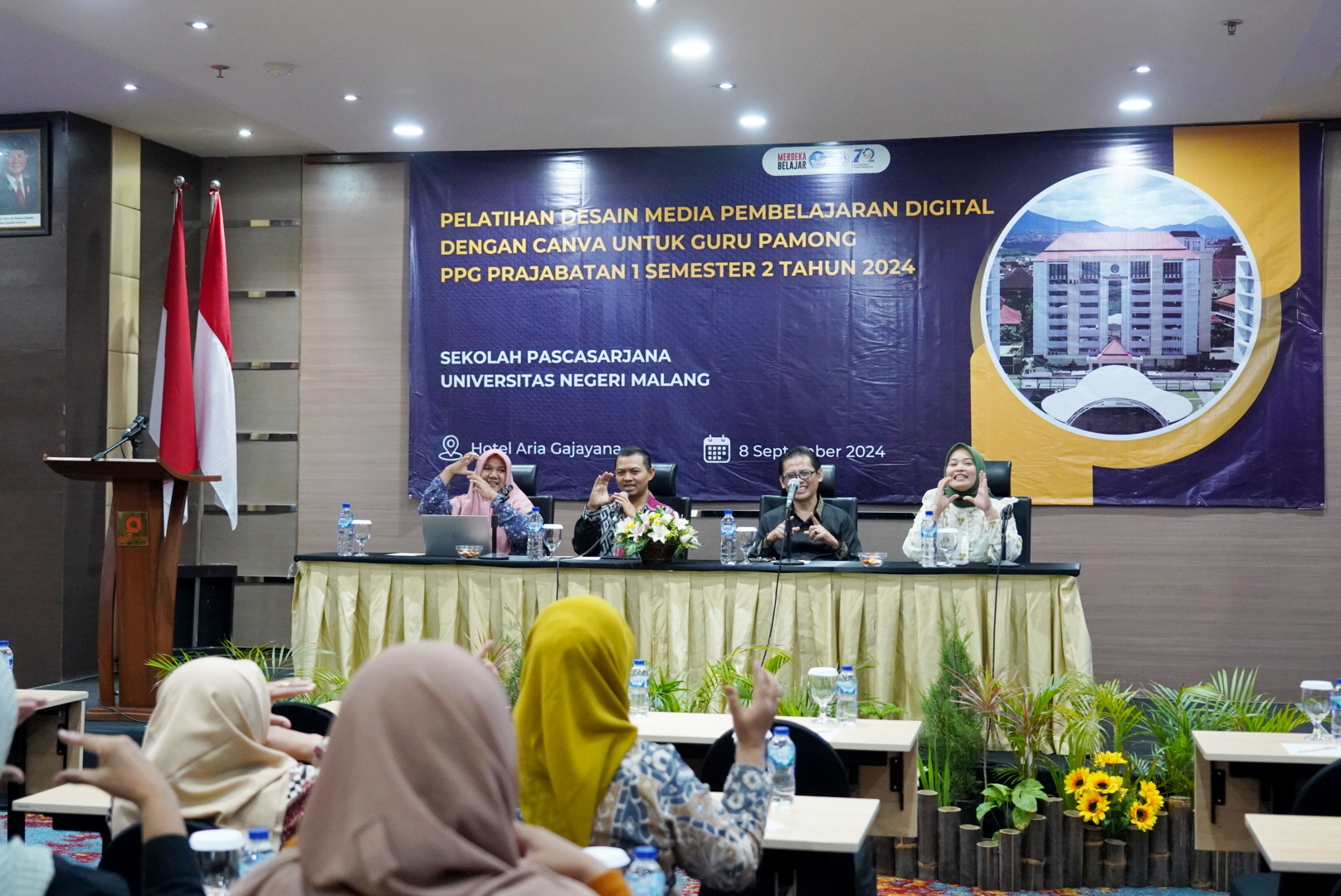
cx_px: 670
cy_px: 448
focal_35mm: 46
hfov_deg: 42.7
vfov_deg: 29.3
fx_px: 1715
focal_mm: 46
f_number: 4
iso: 6400
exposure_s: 1/160
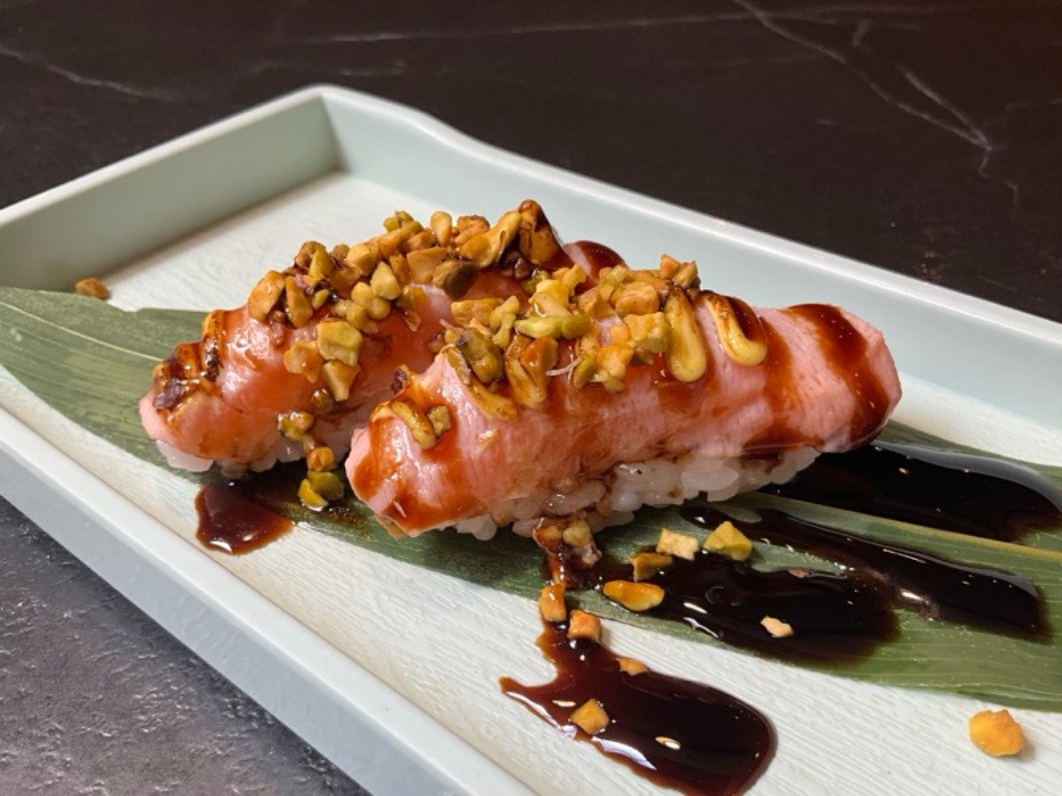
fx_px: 890
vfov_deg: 48.2
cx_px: 531
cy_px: 398
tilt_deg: -39.6
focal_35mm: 29
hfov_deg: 61.7
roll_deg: -1.9
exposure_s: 1/100
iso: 40
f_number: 1.8
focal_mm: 3
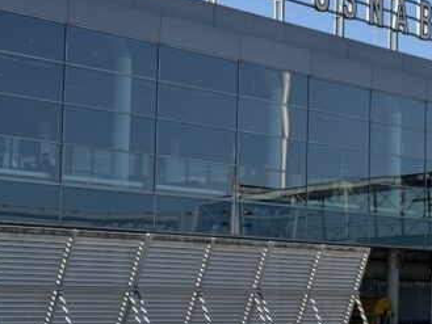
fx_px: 1398
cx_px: 496
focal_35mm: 112
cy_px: 153
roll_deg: +0.2
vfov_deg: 13.2
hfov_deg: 16.9
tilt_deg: +7.1
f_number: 1.78
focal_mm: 6.76
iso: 64
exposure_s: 1/3891
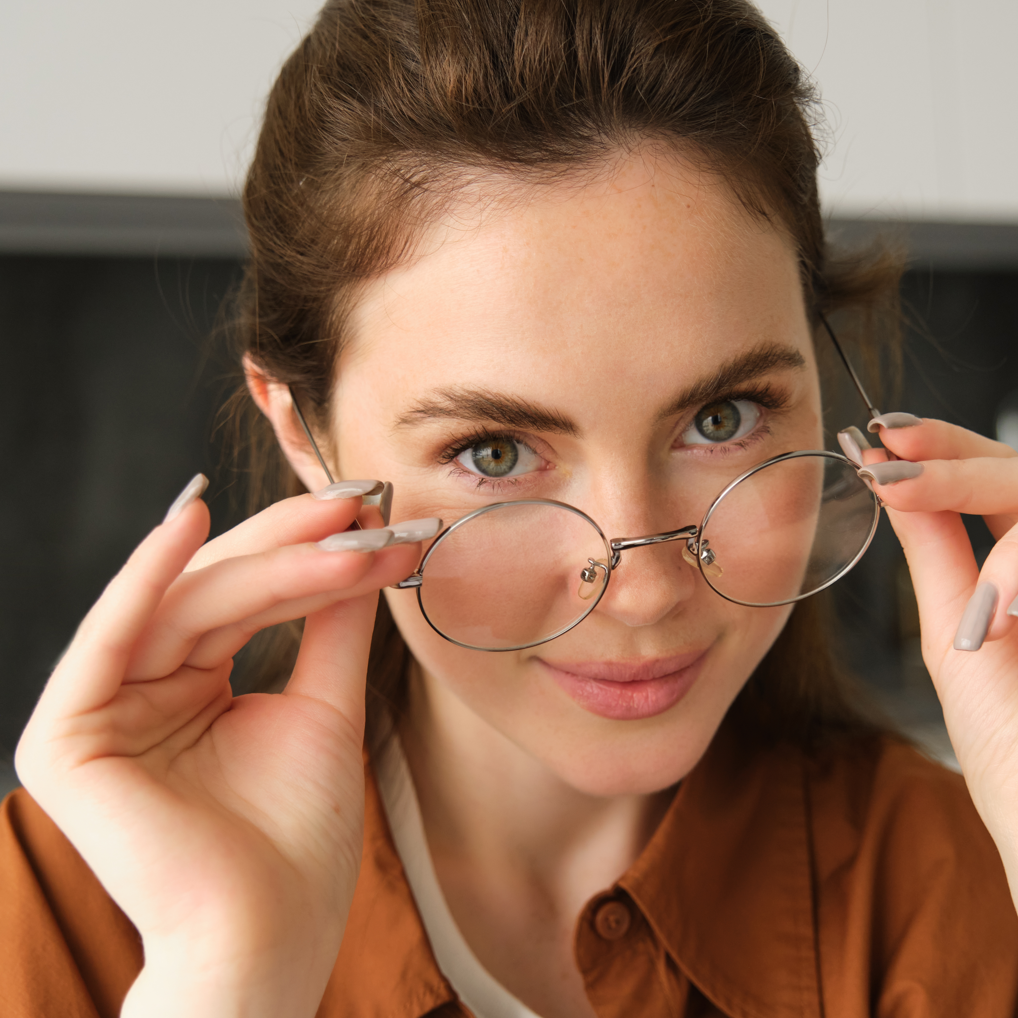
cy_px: 513
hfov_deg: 30.0
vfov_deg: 30.0
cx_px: 478
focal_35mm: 57
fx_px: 1896
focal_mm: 29.2
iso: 400
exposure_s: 1/250
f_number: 2.8
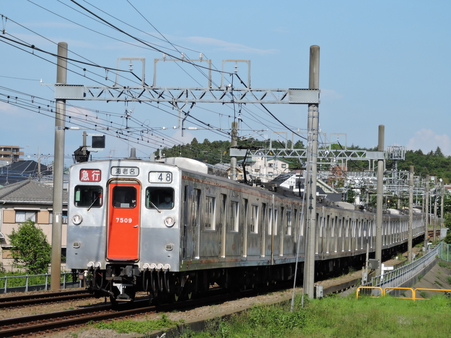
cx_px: 226
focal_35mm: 135
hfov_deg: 14.6
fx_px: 1759
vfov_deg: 11.0
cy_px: 169
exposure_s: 1/2000
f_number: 5
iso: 280
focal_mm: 24.2
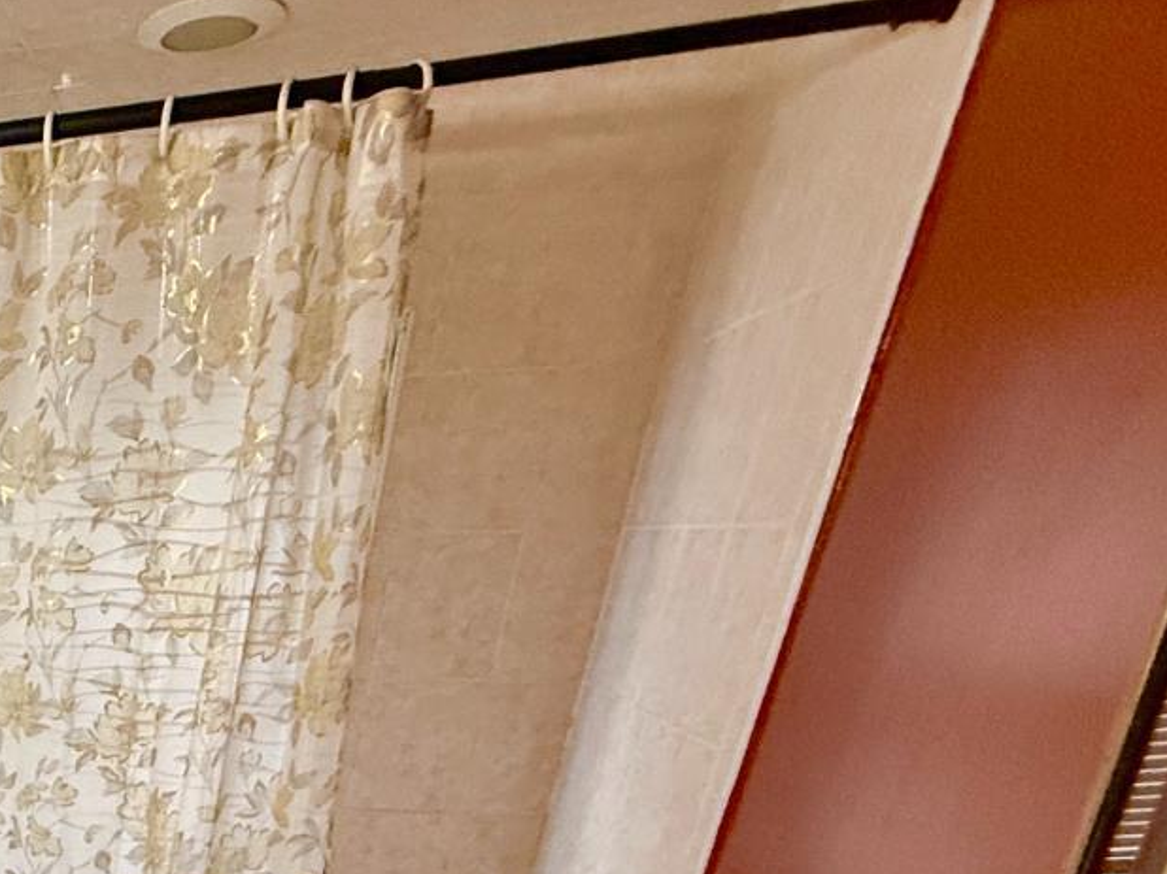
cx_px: -193
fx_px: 1146
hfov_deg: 40.3
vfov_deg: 33.8
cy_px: 1050
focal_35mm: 34
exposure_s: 1/60
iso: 500
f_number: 2.2
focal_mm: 2.22
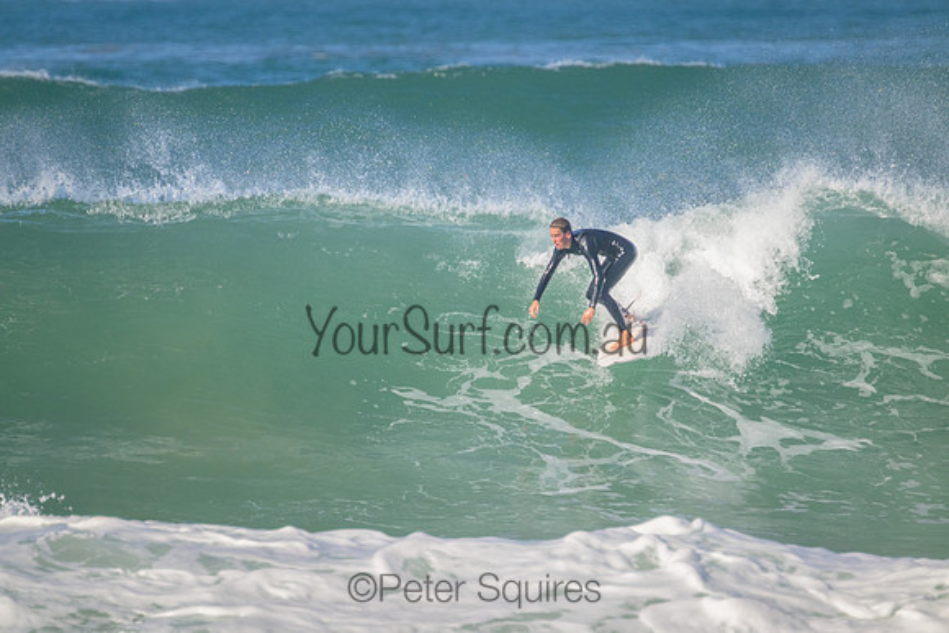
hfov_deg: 2.6
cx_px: 474
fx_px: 21093
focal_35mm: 800
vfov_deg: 1.7
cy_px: 316
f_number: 11
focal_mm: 800
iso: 1400
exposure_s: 1/2000
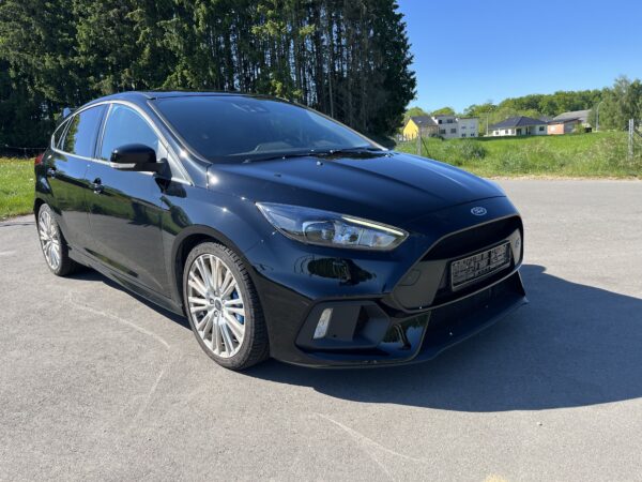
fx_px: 482
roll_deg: +3.5
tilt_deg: -11.6
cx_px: 321
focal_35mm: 26
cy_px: 241
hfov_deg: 67.3
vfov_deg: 53.1
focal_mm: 5.1
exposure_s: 1/1186
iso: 50
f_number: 1.6
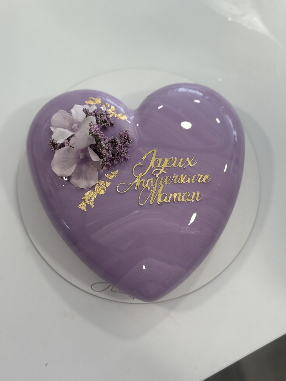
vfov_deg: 39.7
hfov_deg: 30.3
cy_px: 190
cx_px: 143
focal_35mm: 48
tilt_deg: -76.7
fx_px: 529
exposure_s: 1/100
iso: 50
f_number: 1.78
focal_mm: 6.76
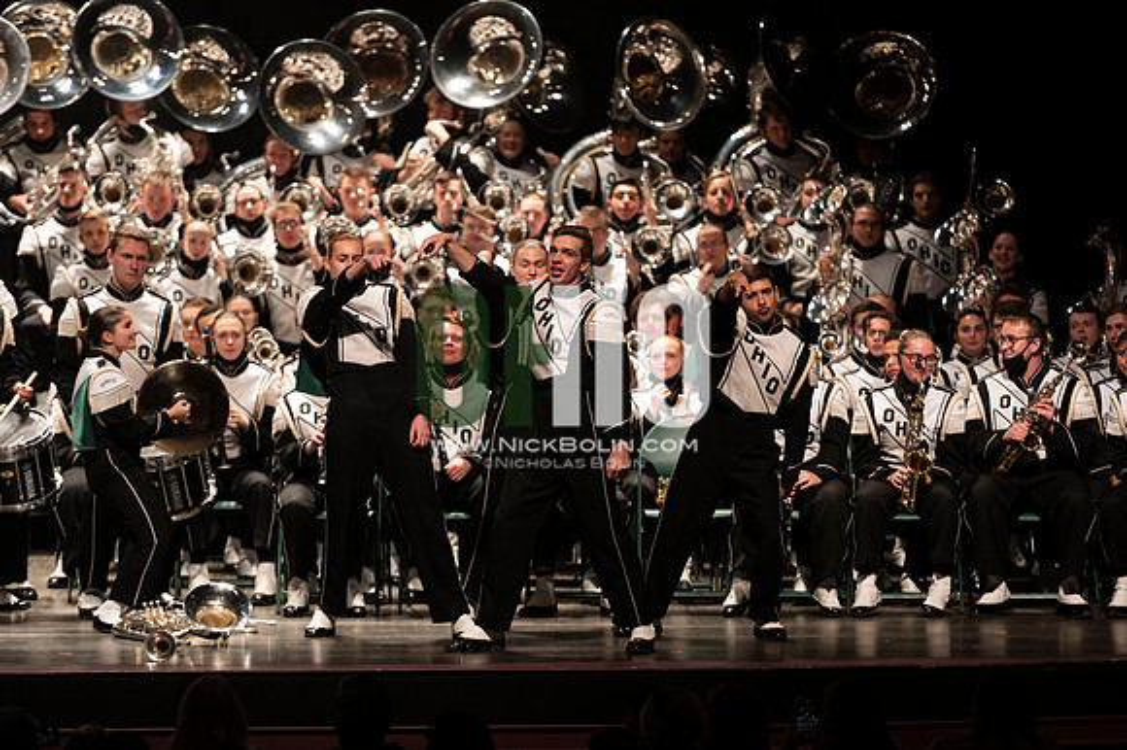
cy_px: 375
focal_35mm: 200
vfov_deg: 6.9
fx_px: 6257
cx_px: 564
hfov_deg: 10.3
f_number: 2.8
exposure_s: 1/500
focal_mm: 200
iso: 2500
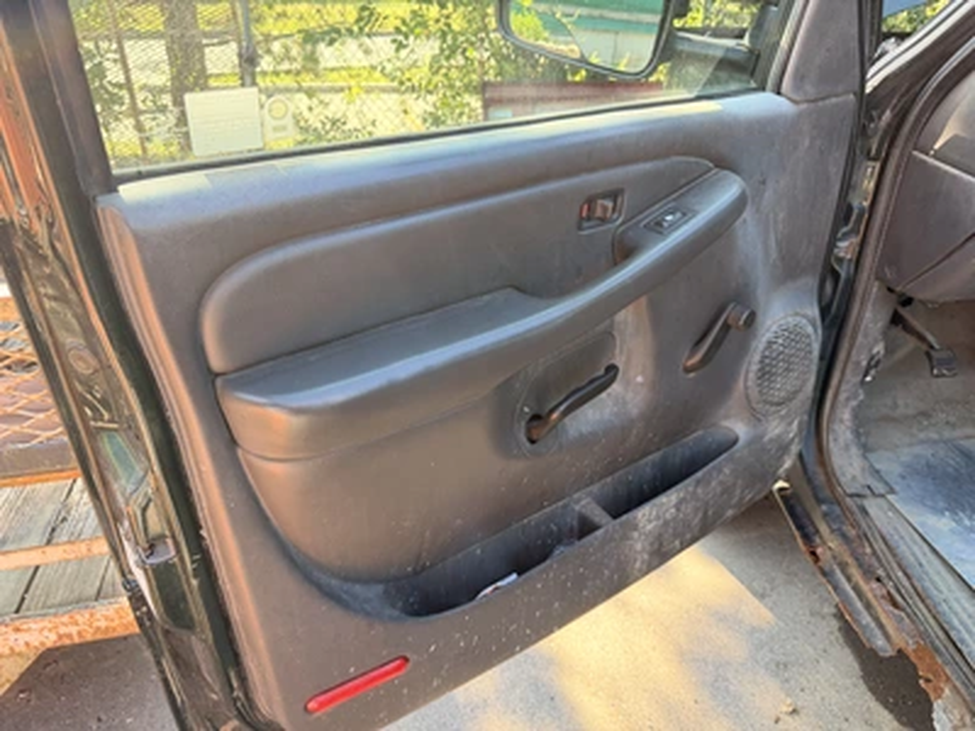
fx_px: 676
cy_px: 366
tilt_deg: -32.0
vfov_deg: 56.8
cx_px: 488
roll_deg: -0.5
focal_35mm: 24
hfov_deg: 71.6
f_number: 1.78
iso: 125
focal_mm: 6.76
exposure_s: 1/203
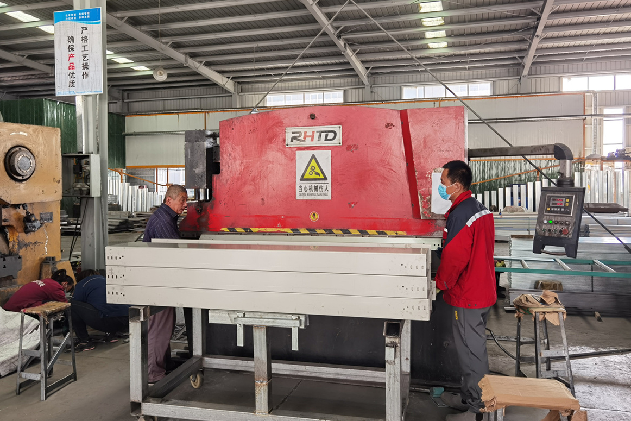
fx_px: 508
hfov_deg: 63.6
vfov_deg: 45.0
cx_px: 320
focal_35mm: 29
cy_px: 203
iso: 50
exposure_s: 1/117
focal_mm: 6.71
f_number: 1.9
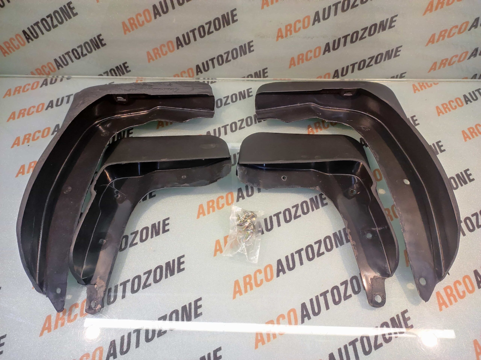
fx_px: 236
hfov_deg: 91.1
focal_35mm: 17
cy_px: 180
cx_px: 240
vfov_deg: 74.7
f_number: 1.79
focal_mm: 4.74
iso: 1336
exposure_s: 1/33
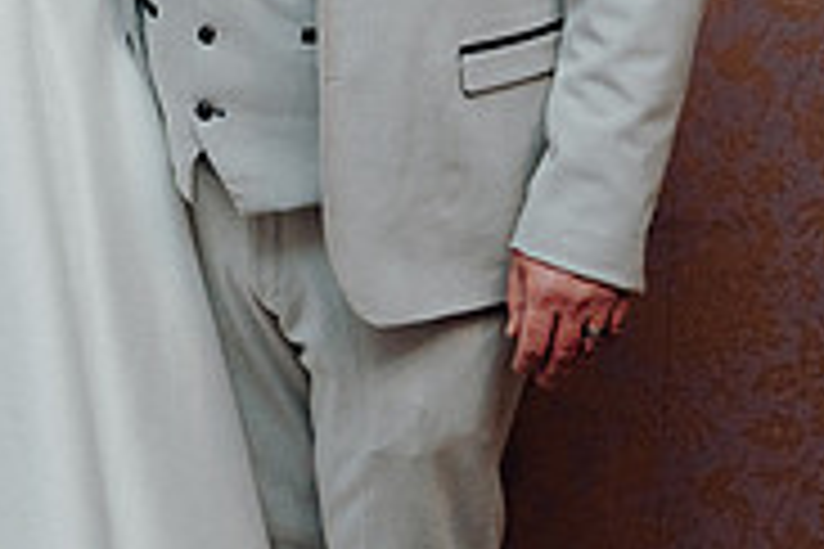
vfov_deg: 9.3
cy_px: -124
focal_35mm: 146
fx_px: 3342
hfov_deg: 13.5
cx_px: -252
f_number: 5
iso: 2500
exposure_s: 1/160
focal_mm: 46
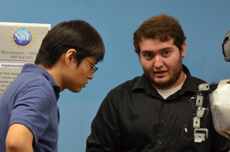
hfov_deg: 10.0
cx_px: 106
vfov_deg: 6.6
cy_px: 103
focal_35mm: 207
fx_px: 1319
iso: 1600
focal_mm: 75
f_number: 6.3
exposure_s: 1/80
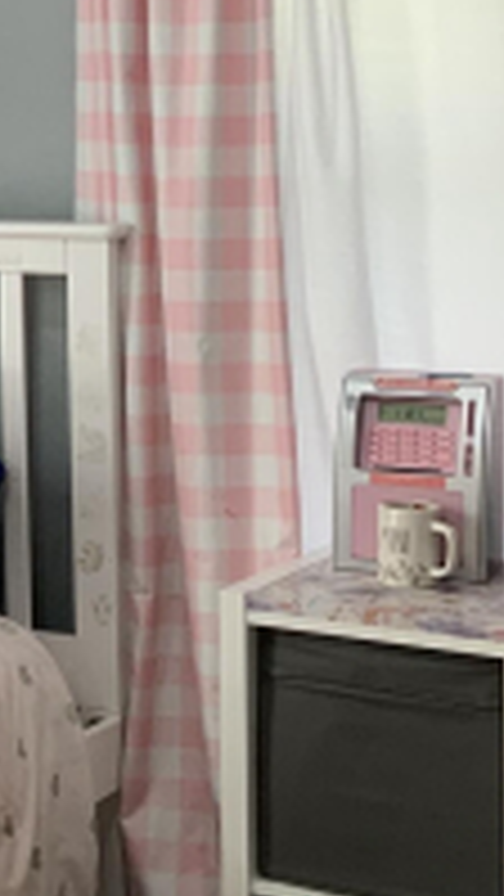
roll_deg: +1.2
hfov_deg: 11.1
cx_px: -200
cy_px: 180
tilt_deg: -3.5
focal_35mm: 106
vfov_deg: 20.0
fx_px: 2517
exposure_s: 1/120
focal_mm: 3
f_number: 1.8
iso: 50
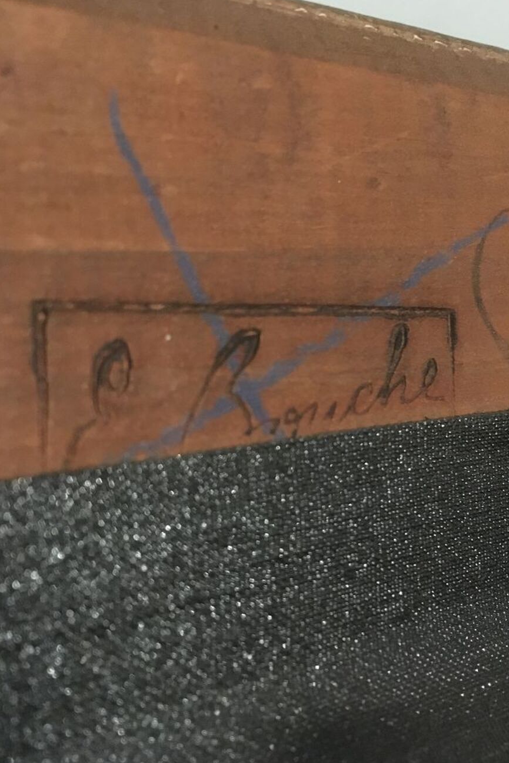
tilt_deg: -23.1
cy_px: 387
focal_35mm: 31
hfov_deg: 42.3
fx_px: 657
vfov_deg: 60.3
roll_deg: -8.7
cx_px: 284
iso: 640
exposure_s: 1/17
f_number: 2.2
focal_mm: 4.15
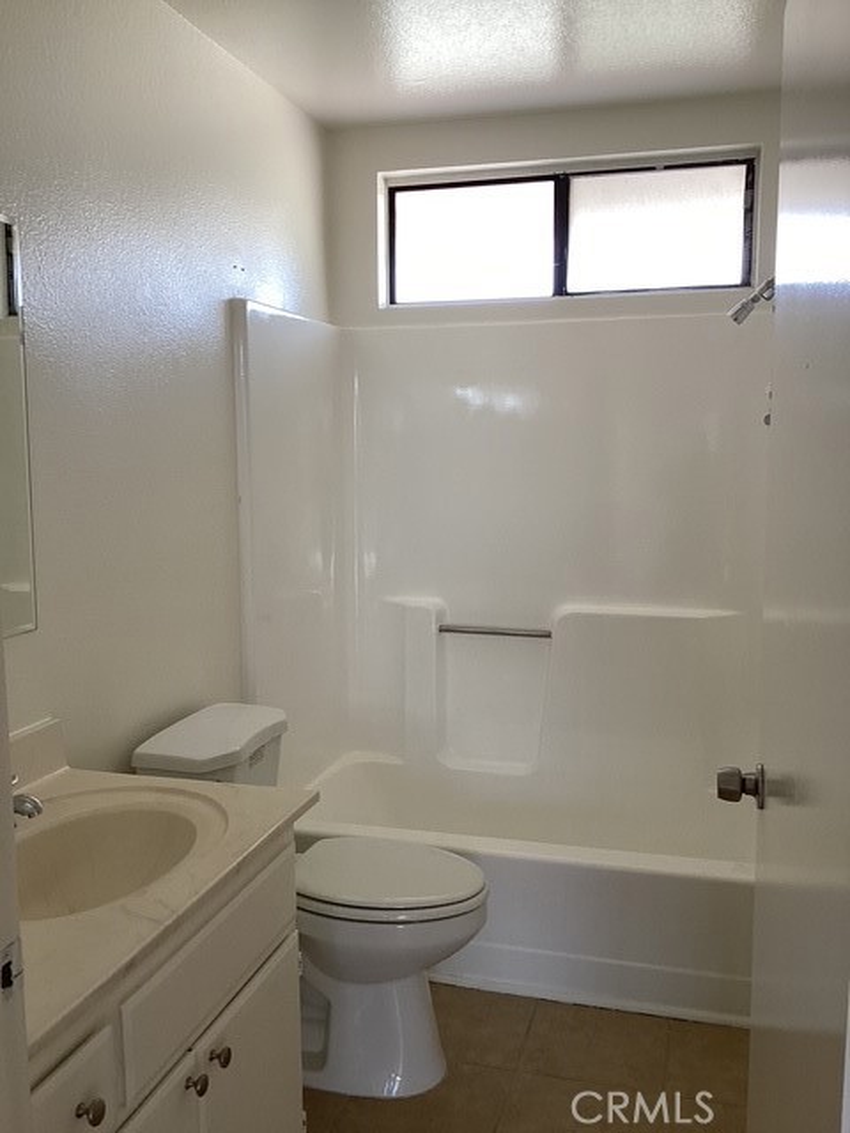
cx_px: 425
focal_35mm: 31
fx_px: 1015
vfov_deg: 58.4
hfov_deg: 45.4
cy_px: 566
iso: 50
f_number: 2.4
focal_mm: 3.3
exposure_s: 1/60
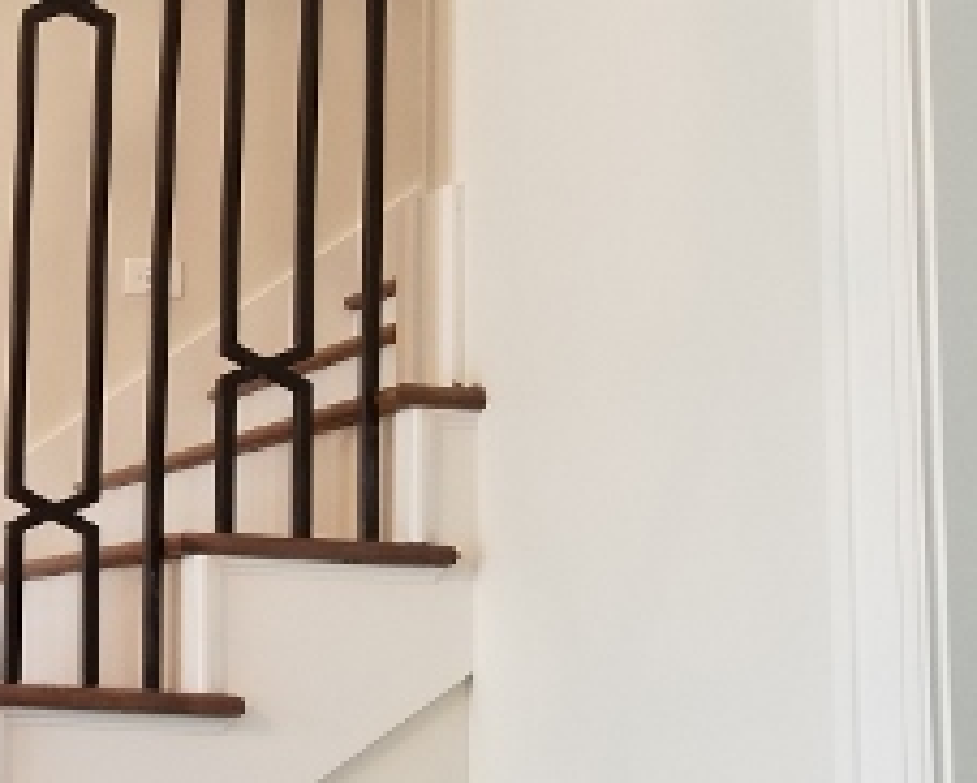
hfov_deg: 24.8
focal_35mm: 67
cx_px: -271
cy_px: 486
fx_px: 1939
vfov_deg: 22.8
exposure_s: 1/40
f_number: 1.7
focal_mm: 4.2
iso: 160
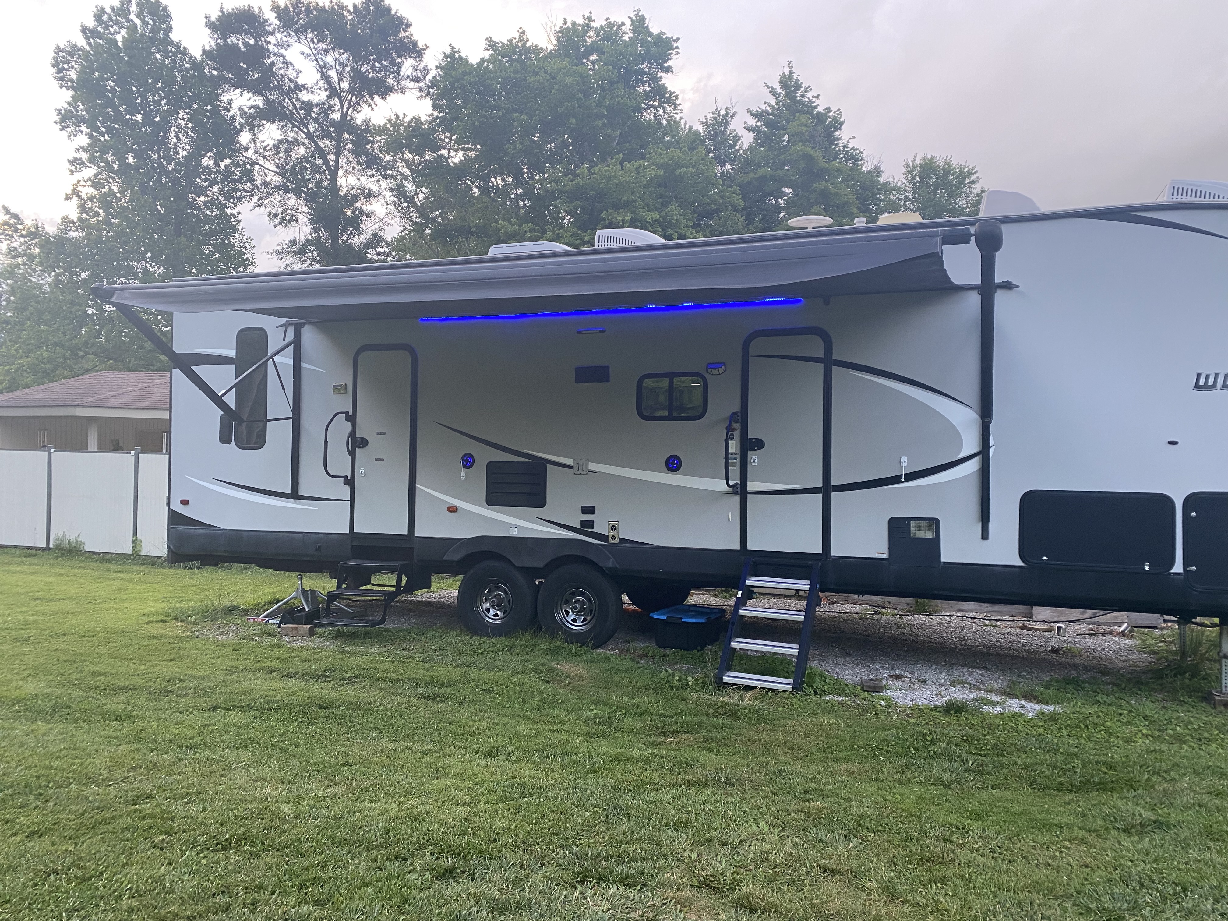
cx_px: 614
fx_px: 922
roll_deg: -2.0
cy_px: 460
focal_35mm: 26
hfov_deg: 67.3
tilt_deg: -0.2
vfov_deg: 53.1
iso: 125
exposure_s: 1/91
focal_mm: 4.25
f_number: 1.8
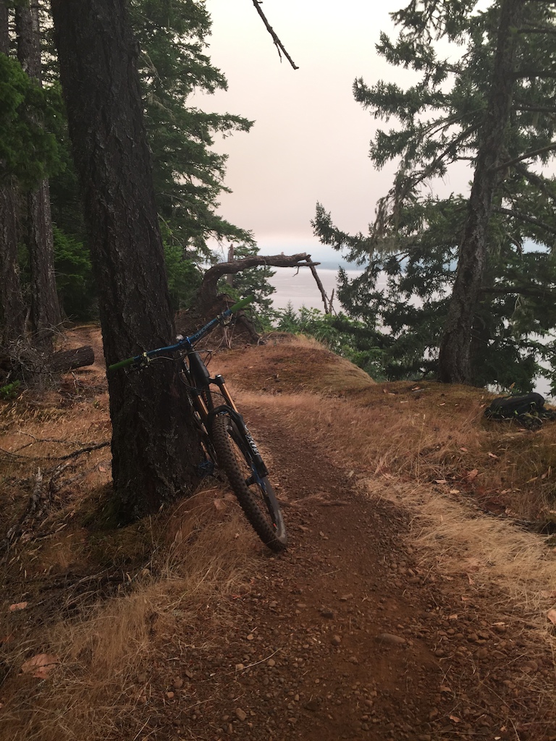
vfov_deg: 61.7
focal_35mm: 29
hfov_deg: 48.2
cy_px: 370
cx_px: 278
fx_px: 621
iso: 32
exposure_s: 1/120
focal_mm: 4.15
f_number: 2.2
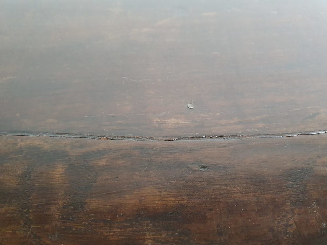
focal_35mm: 26
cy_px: 122
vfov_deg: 53.1
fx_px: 246
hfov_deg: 67.3
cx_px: 164
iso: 500
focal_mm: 4.32
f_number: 1.5
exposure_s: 1/33
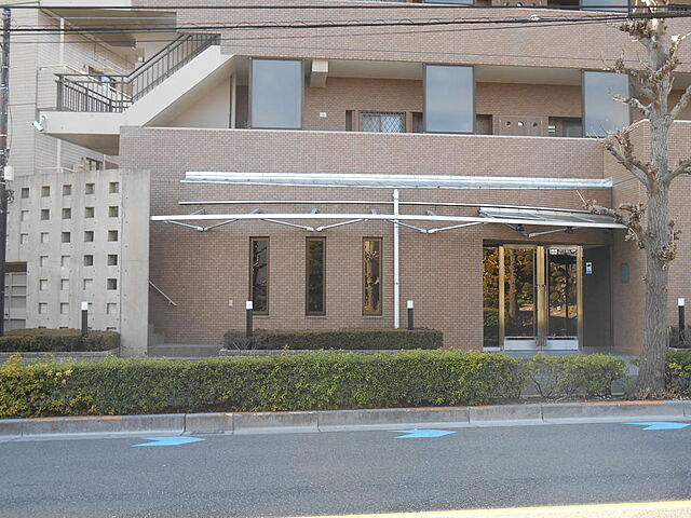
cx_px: 346
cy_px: 259
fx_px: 818
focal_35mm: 41
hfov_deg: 45.8
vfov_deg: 35.1
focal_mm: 7.2
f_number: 3.9
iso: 80
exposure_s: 1/80
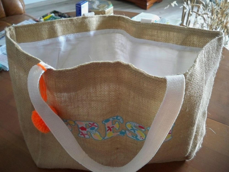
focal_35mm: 35
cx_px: 114
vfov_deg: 40.7
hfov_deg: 52.6
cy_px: 86
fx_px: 232
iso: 500
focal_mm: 6.3
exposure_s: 1/30
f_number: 3.1
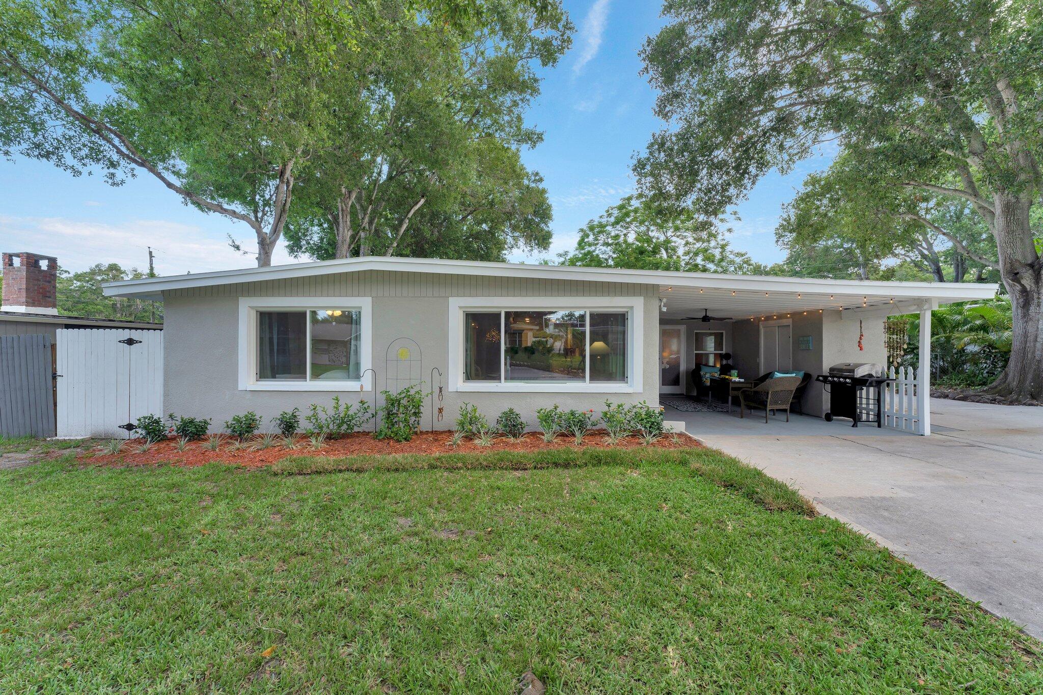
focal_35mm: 14
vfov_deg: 81.2
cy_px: 348
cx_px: 522
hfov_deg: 104.3
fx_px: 406
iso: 200
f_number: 7.1
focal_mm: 14
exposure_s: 1/80
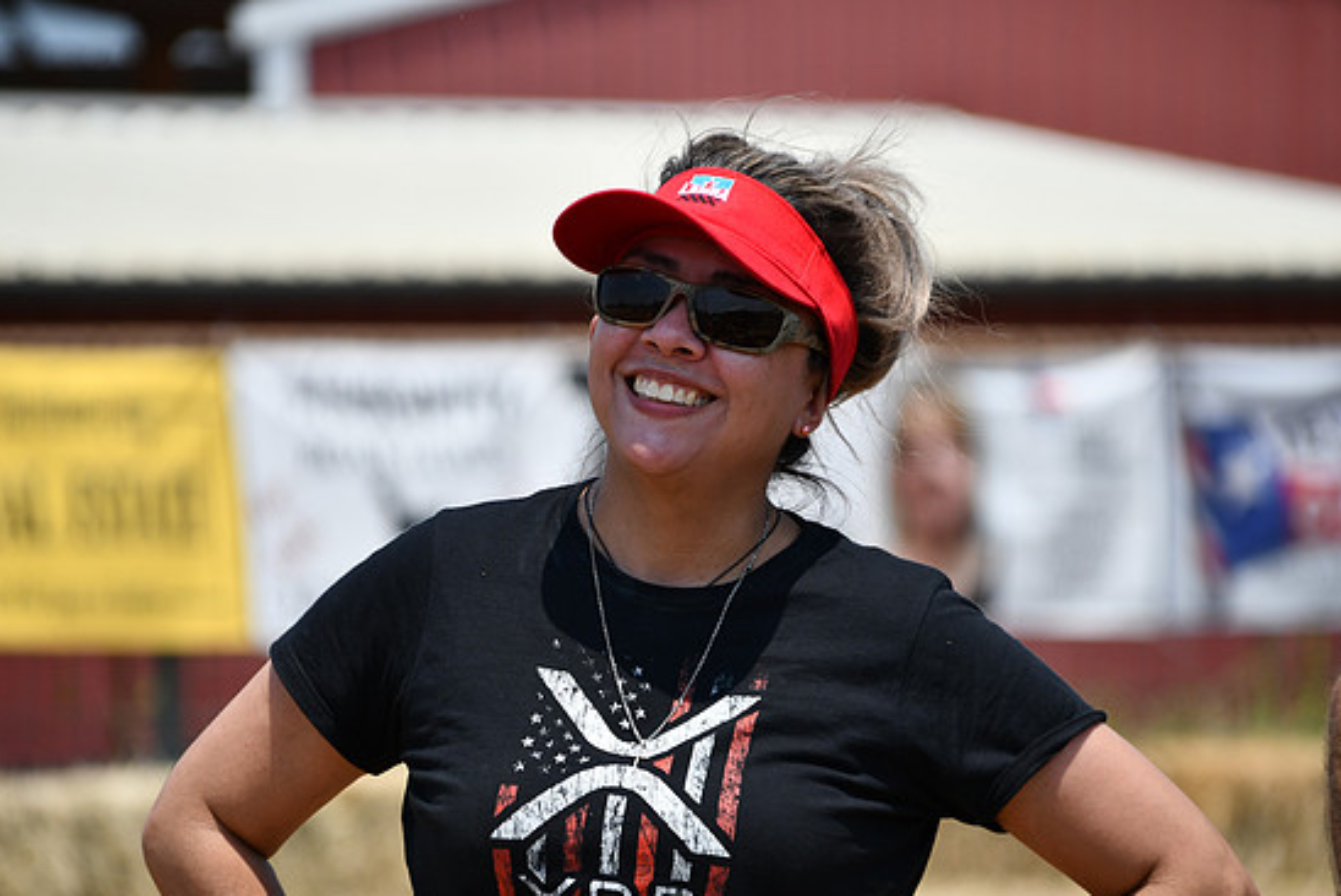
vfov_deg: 2.9
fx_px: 17740
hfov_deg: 4.3
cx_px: 658
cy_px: 464
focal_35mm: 476
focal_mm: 300
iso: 200
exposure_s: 1/1000
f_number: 6.3
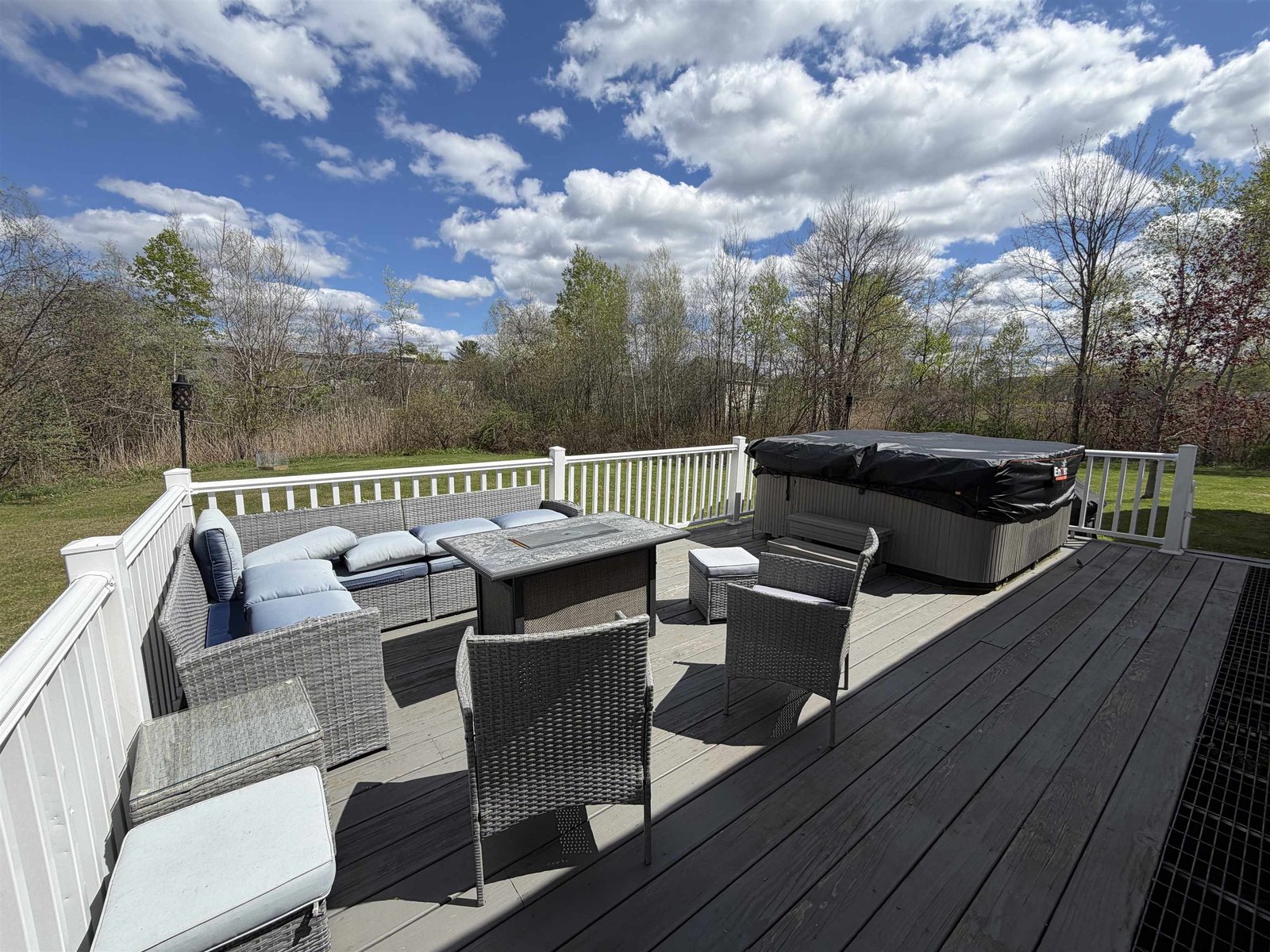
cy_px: 476
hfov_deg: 102.1
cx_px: 635
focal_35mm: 14
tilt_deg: -7.2
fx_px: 514
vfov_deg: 85.7
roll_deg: +0.6
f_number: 2.2
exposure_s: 1/1125
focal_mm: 2.22
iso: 20
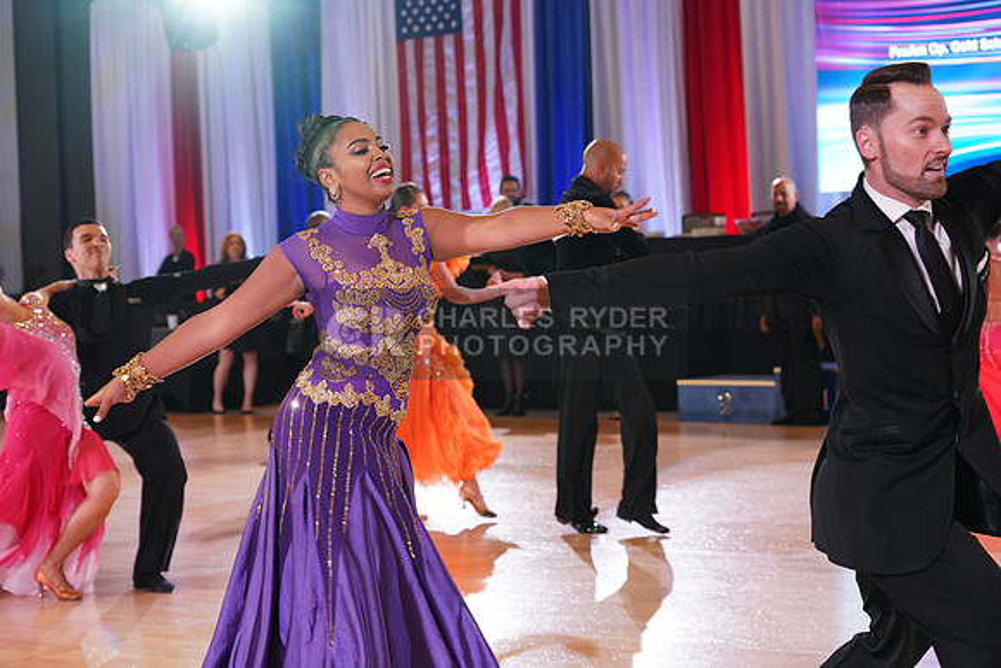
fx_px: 2280
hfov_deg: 24.8
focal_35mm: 82
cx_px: 500
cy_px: 334
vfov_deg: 16.7
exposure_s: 1/160
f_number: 5
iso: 1600
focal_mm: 82
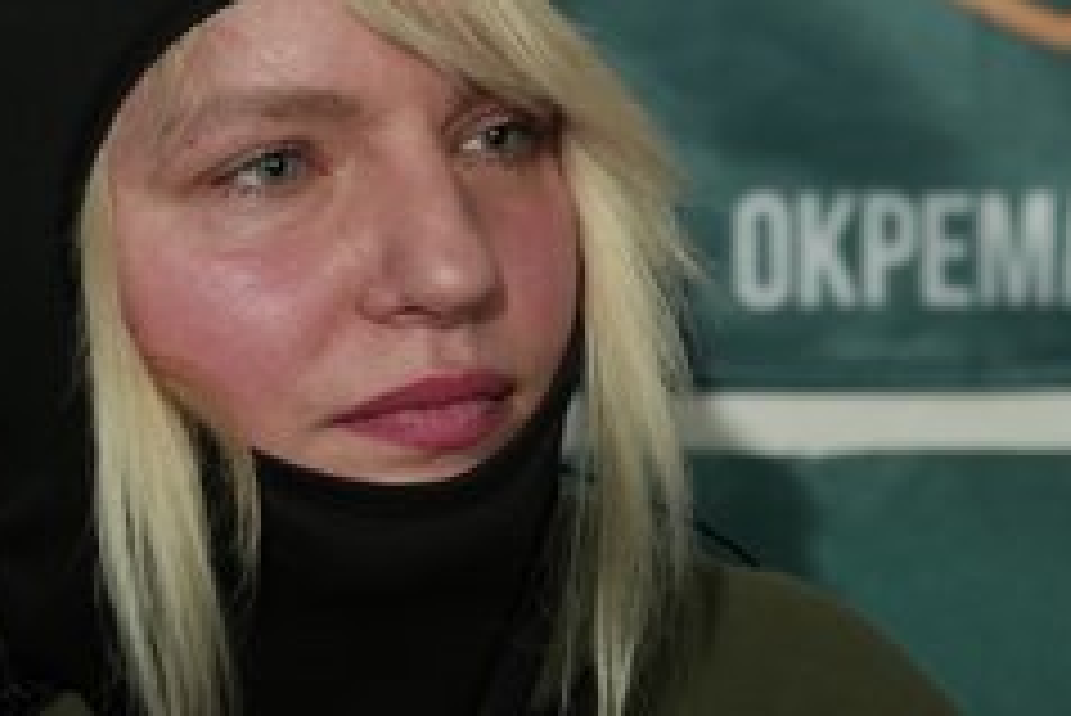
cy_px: 234
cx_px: 297
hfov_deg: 10.4
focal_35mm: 198
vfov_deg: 6.9
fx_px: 5894
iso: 2000
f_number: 5
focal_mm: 118
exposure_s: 1/50
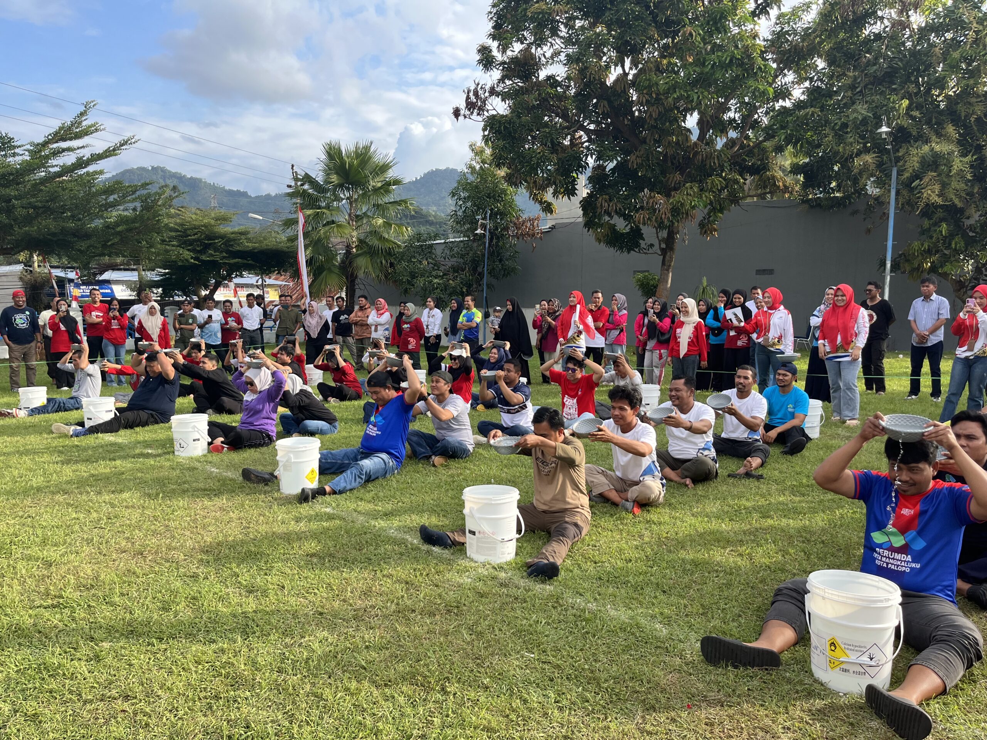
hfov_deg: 67.3
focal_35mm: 26
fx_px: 741
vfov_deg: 53.1
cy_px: 370
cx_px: 494
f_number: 1.6
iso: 50
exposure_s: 1/878
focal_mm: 5.1
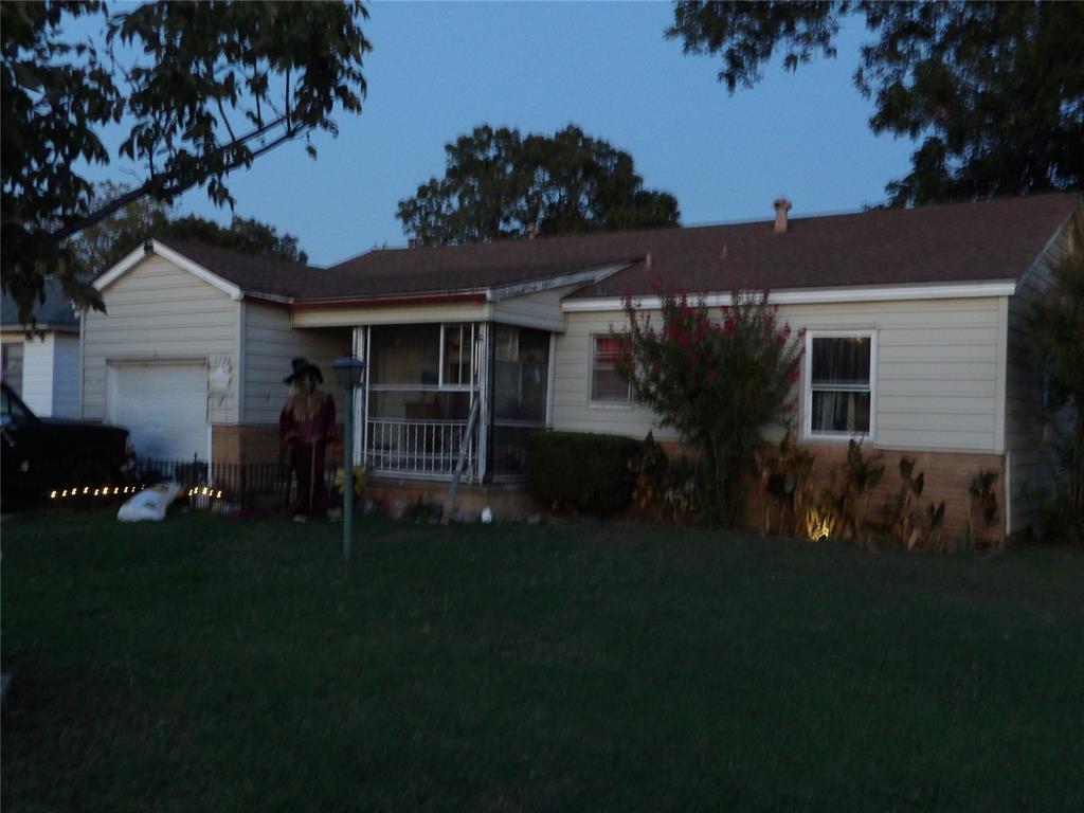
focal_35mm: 33
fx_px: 1033
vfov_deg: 42.9
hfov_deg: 55.4
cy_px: 406
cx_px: 542
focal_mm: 5.9
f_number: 3.6
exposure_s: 1/4
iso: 400
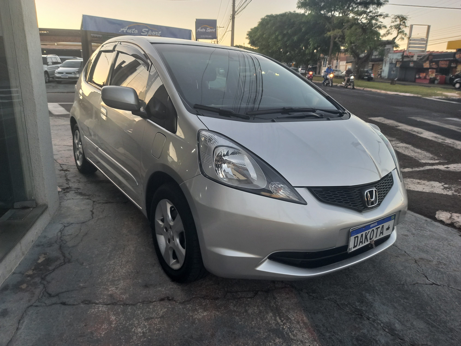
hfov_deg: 69.4
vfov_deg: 54.9
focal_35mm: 25
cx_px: 230
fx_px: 333
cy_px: 173
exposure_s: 1/60
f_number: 2
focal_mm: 4.6
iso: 64
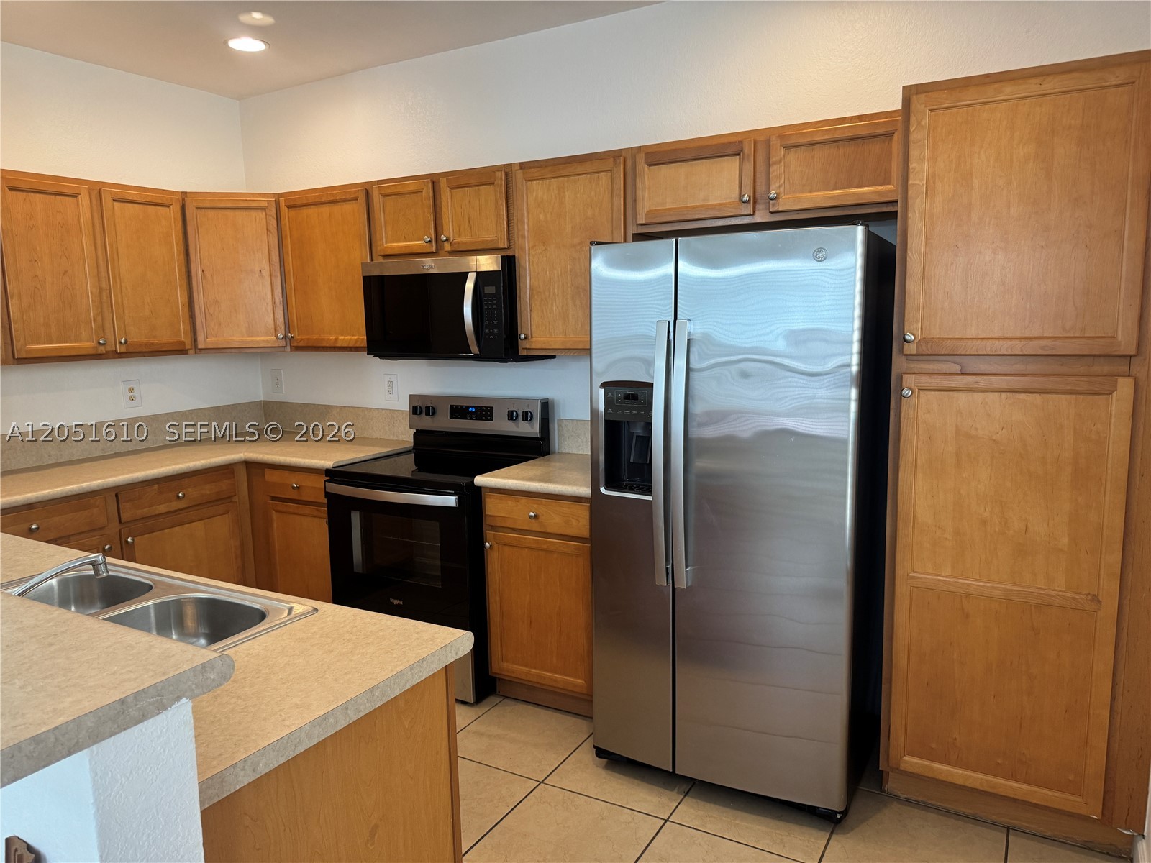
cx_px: 576
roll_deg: +1.1
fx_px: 798
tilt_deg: -9.6
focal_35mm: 24
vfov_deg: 56.8
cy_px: 432
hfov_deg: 71.6
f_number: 1.78
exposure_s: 1/120
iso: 200
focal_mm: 6.76
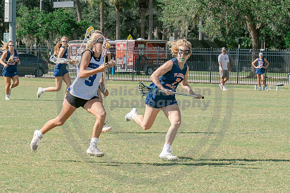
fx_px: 1788
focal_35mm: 222
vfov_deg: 6.2
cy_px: 110
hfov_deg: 9.3
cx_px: 186
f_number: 5.6
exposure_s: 1/1000
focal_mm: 70
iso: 250
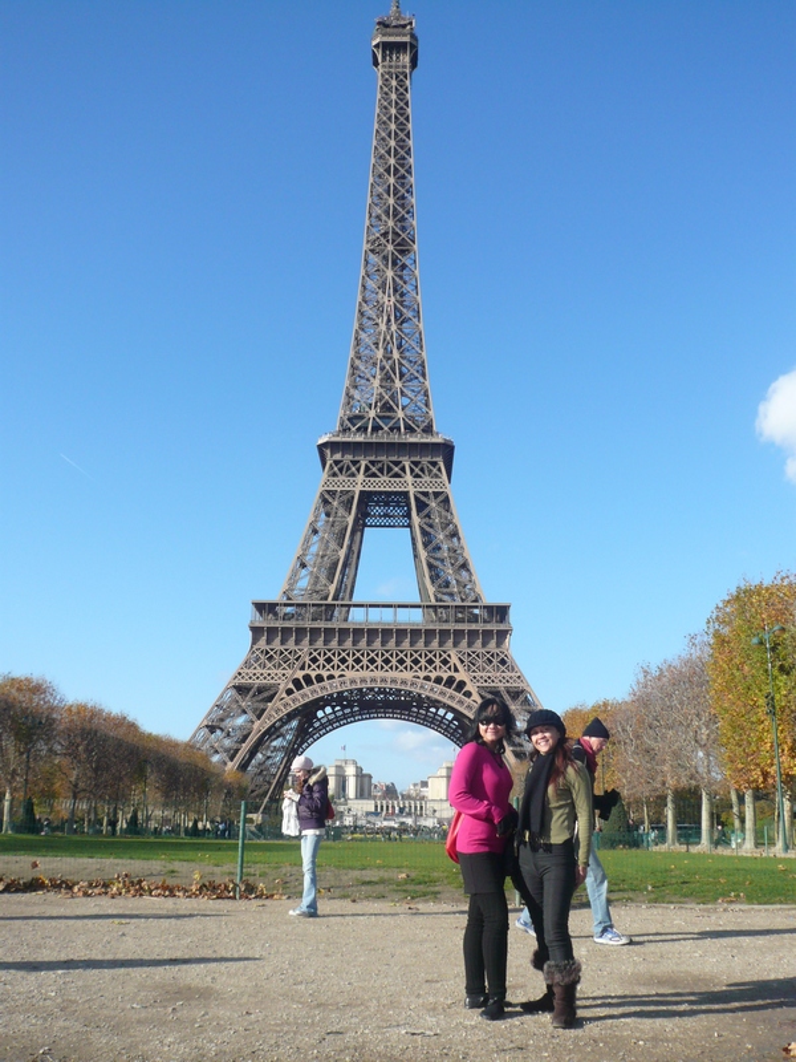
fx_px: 1042
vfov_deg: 54.0
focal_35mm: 34
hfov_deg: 41.8
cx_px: 398
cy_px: 531
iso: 100
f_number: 9
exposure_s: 1/160
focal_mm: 5.4
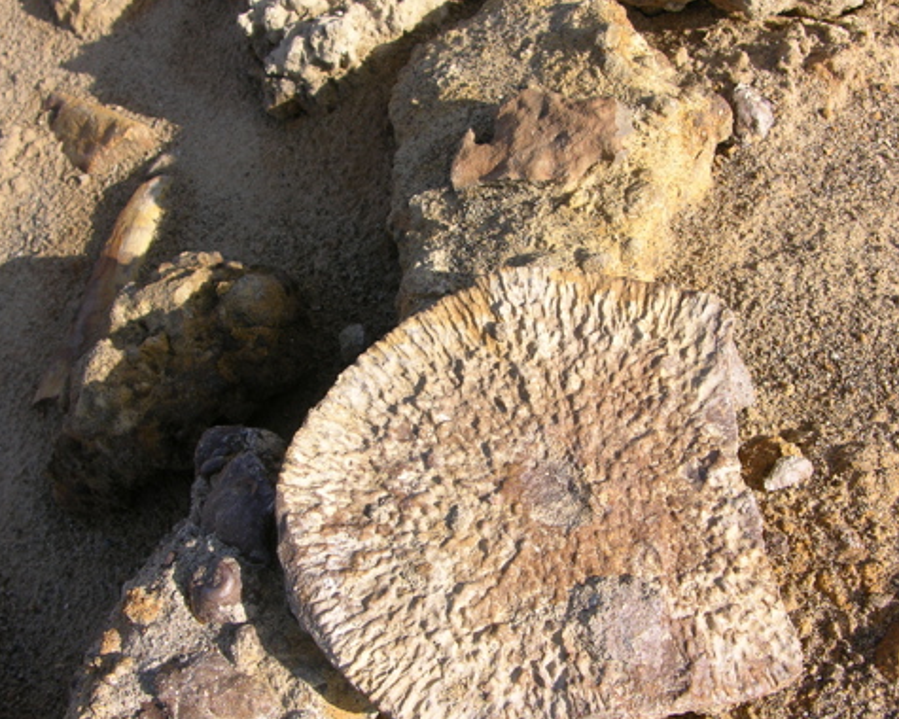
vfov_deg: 32.7
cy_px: 386
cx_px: 437
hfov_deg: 40.3
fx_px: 1224
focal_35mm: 46
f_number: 5
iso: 50
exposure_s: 1/206
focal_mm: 9
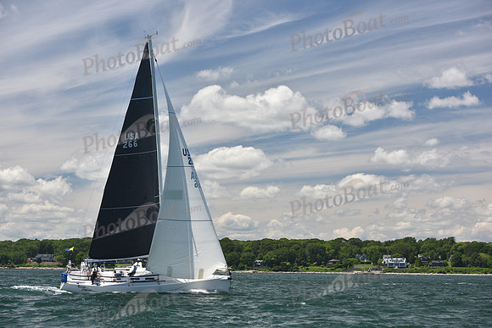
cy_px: 164
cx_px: 246
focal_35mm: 70
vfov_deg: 19.5
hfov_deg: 28.8
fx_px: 957
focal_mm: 70
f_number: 5.6
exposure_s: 1/800
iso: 320
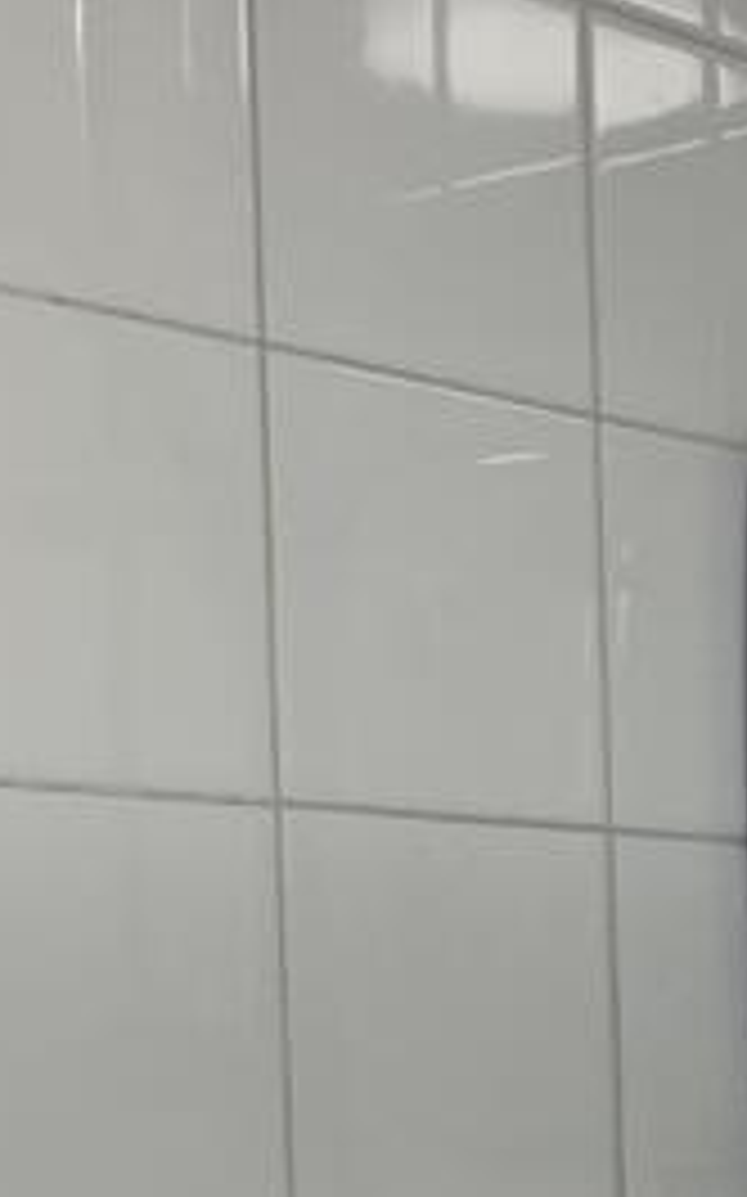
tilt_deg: -0.4
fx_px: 3456
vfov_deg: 19.0
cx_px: 1485
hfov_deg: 11.2
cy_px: 1256
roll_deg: +0.0
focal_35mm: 106
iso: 40
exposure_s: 1/100
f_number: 1.5
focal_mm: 5.7
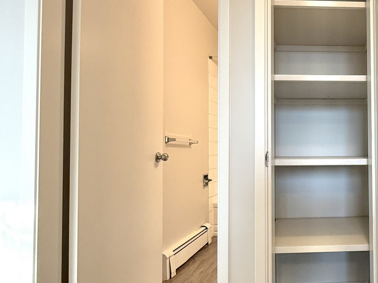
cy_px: 143
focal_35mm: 28
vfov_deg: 49.7
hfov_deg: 55.8
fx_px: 306
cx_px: 333
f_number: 2.2
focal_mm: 2.22
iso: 320
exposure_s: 1/120
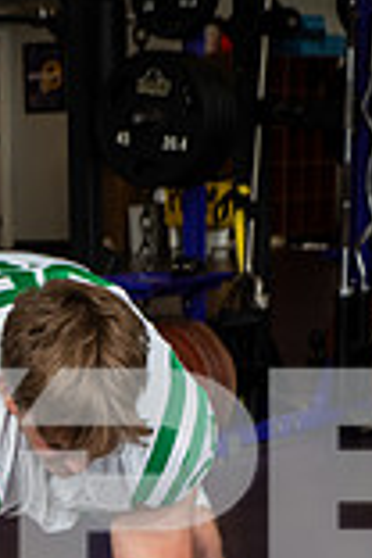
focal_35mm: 150
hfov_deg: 9.1
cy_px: 733
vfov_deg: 13.2
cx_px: -14
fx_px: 2325
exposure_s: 1/250
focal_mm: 52
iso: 800
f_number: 7.1
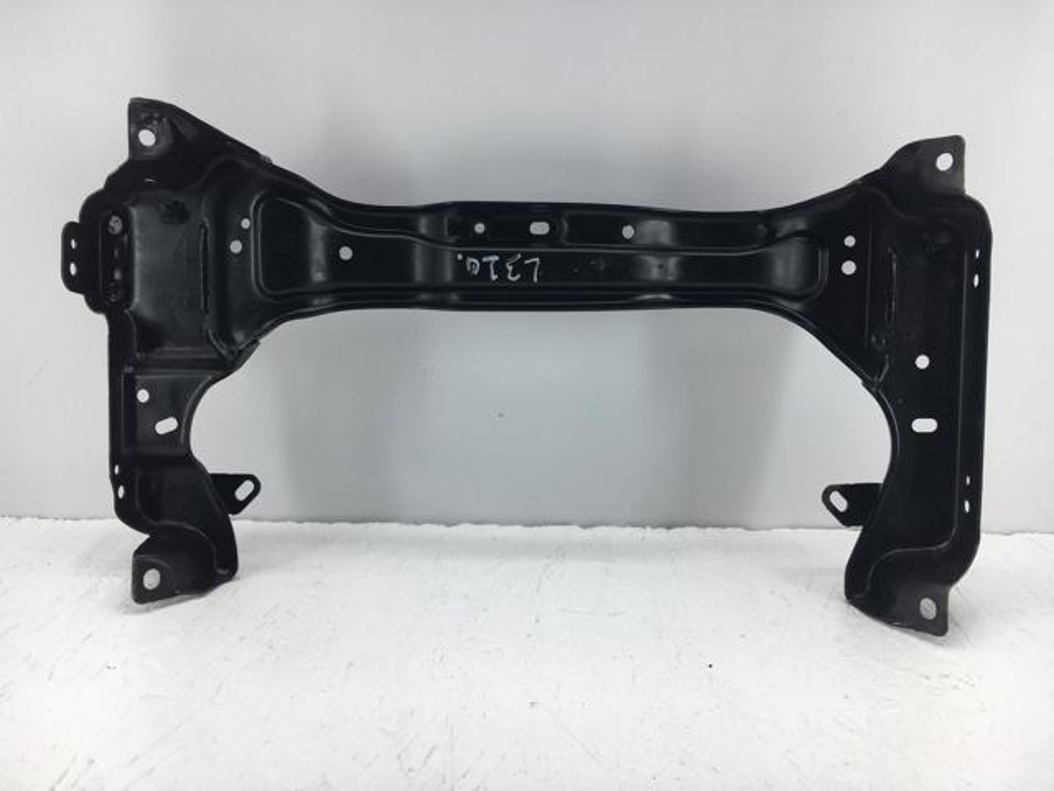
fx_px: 883
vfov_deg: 48.2
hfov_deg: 61.7
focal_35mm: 29
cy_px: 396
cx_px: 527
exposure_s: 1/200
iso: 25
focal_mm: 4.15
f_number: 2.2
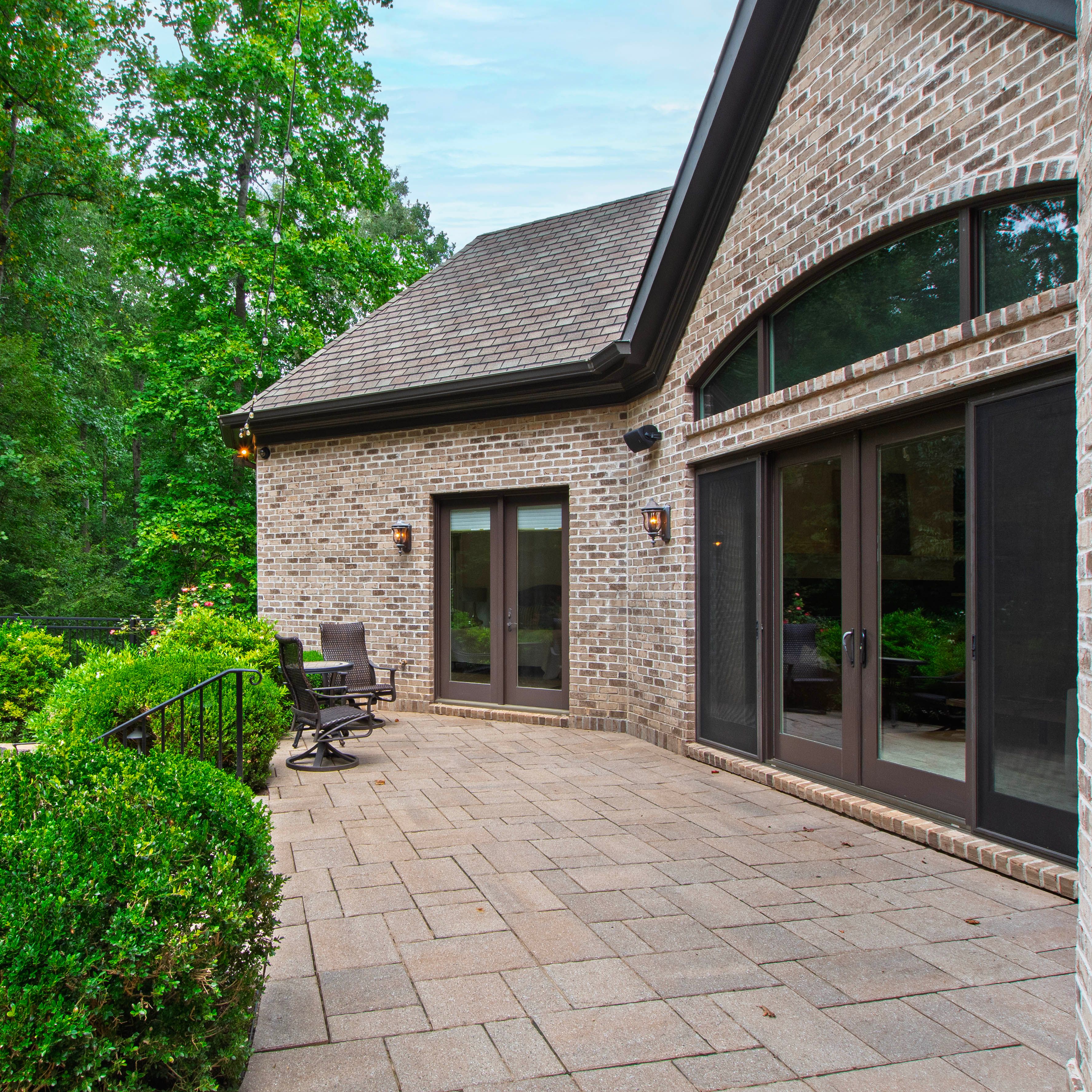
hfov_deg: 72.5
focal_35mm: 20
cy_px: 542
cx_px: 359
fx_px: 714
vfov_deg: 74.8
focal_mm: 10
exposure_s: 1/50
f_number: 9
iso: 320
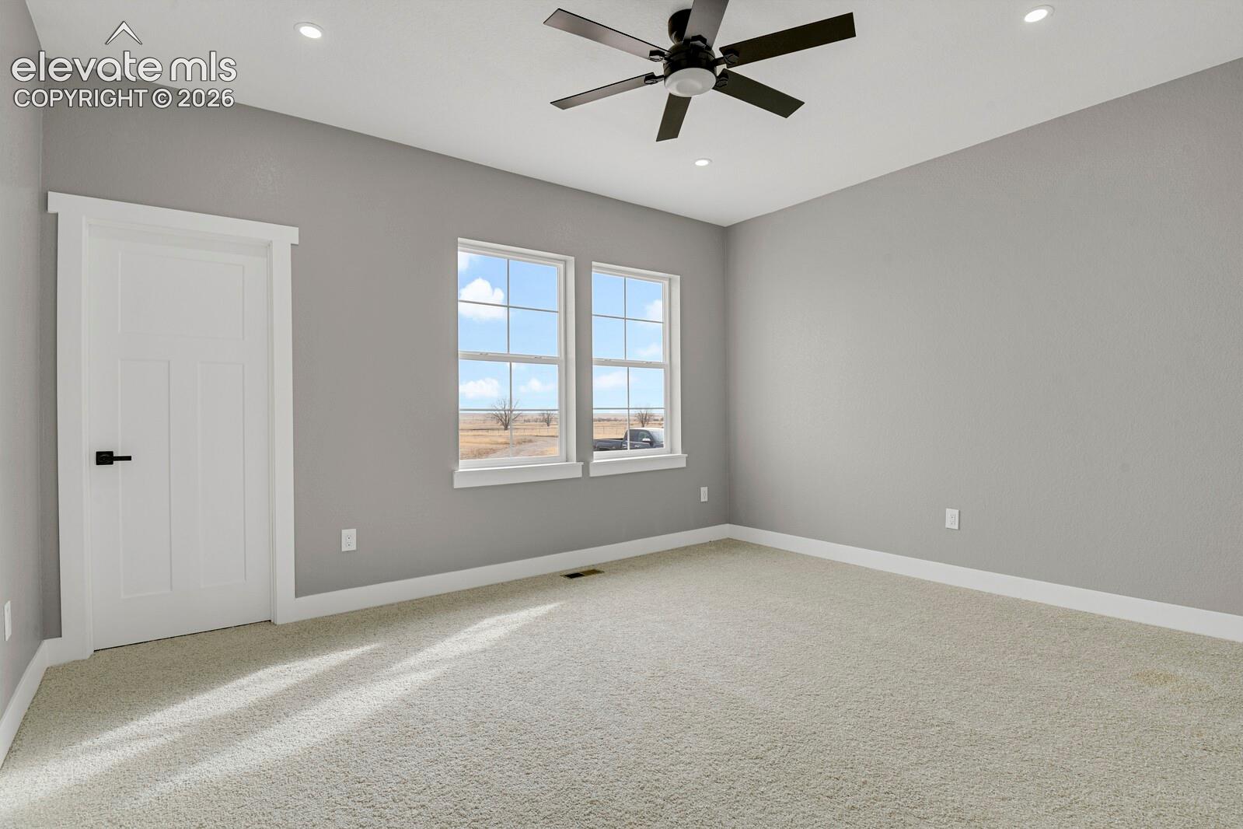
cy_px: 414
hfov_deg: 93.3
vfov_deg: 70.4
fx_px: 587
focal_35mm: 17
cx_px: 622
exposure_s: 1/5
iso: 250
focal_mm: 17
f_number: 8
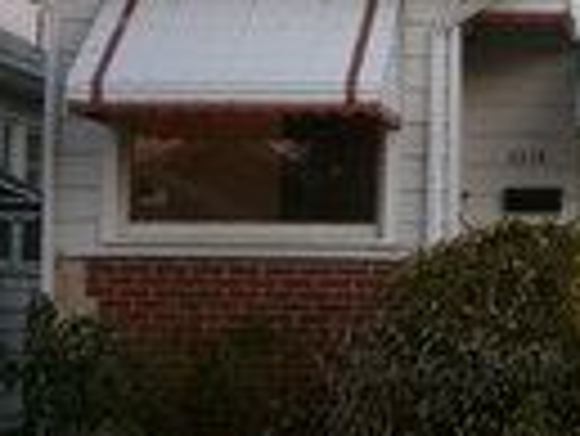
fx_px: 2113
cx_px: 616
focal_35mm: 126
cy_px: 153
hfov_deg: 15.3
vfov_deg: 11.8
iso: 125
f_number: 3.4
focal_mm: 8.3
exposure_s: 1/40
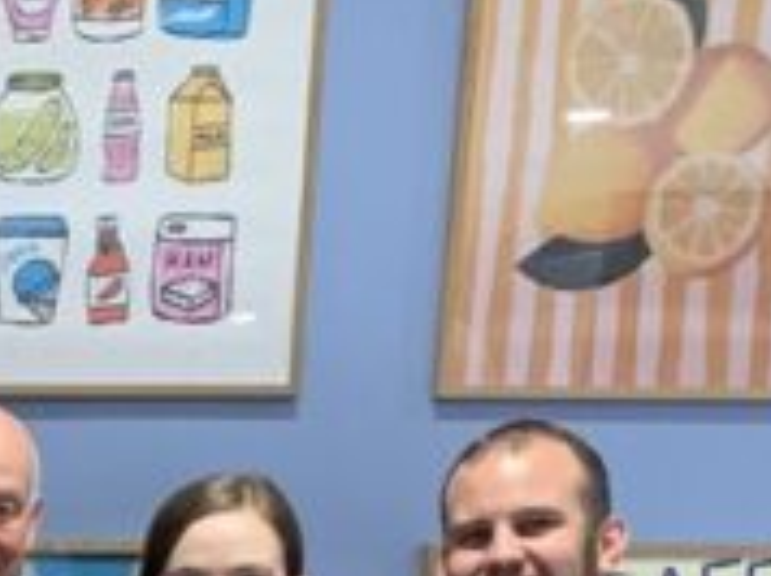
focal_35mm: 117
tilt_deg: -11.2
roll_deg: -0.6
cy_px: 1104
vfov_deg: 11.5
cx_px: -611
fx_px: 2602
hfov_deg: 14.8
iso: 400
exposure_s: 1/40
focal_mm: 4.25
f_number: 1.8
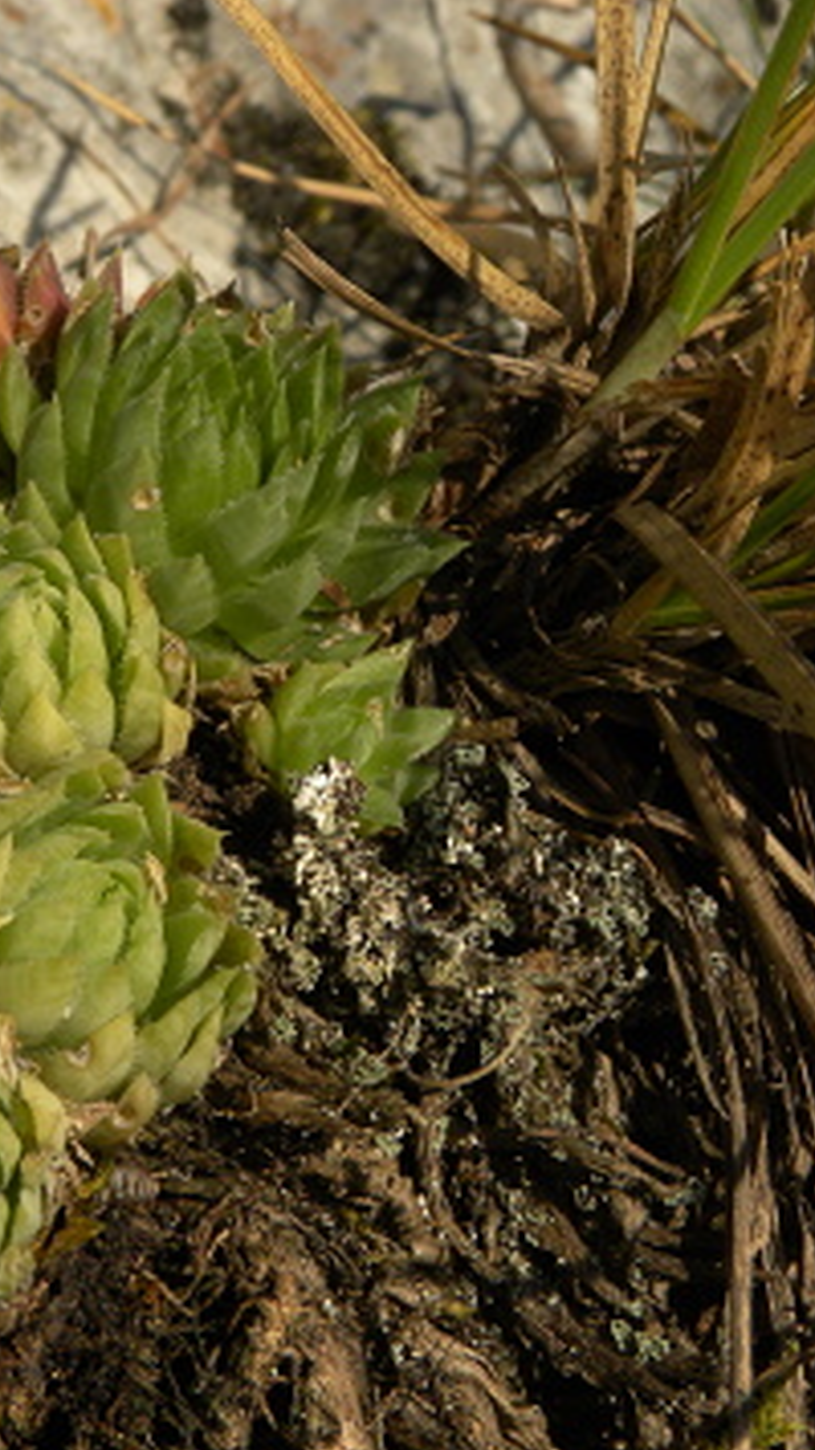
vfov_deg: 22.0
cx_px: -98
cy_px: 721
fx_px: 3730
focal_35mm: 97
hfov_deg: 12.2
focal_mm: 11.8
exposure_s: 1/640
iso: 100
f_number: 6.3
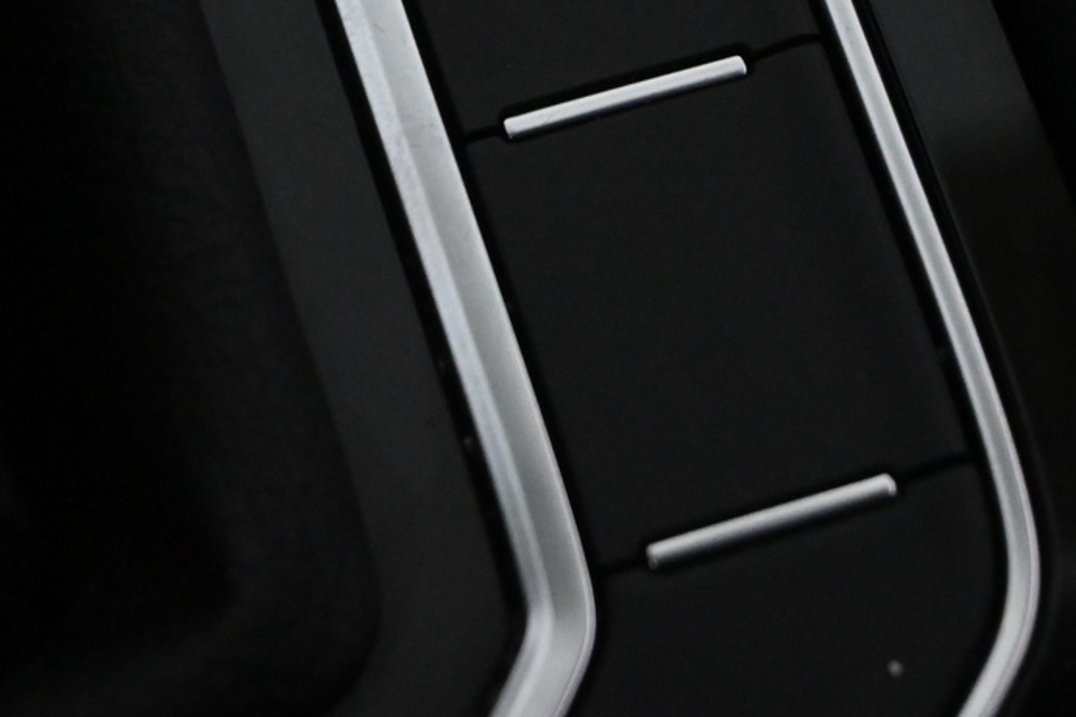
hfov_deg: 12.7
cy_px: -112
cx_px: 597
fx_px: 4842
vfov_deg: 8.4
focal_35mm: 162
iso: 4500
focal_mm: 46
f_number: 6
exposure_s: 1/80
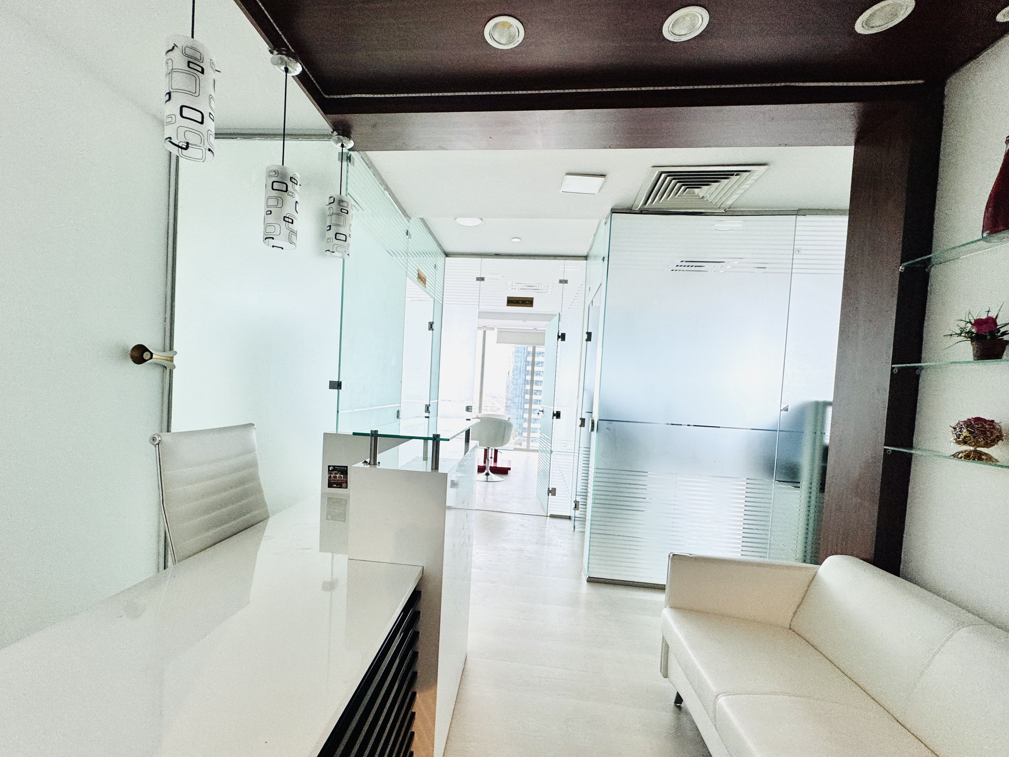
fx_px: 437
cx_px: 478
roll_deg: -2.5
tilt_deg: -2.5
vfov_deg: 81.6
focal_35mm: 15
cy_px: 404
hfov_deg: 98.1
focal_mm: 2.22
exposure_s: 1/100
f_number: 2.2
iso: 125
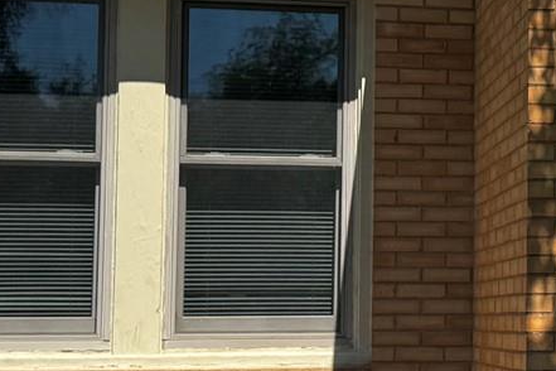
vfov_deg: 11.8
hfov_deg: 16.8
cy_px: 170
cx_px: 675
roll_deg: -0.2
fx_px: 1791
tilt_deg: +3.7
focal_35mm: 116
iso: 80
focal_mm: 6.76
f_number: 1.78
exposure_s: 1/3597
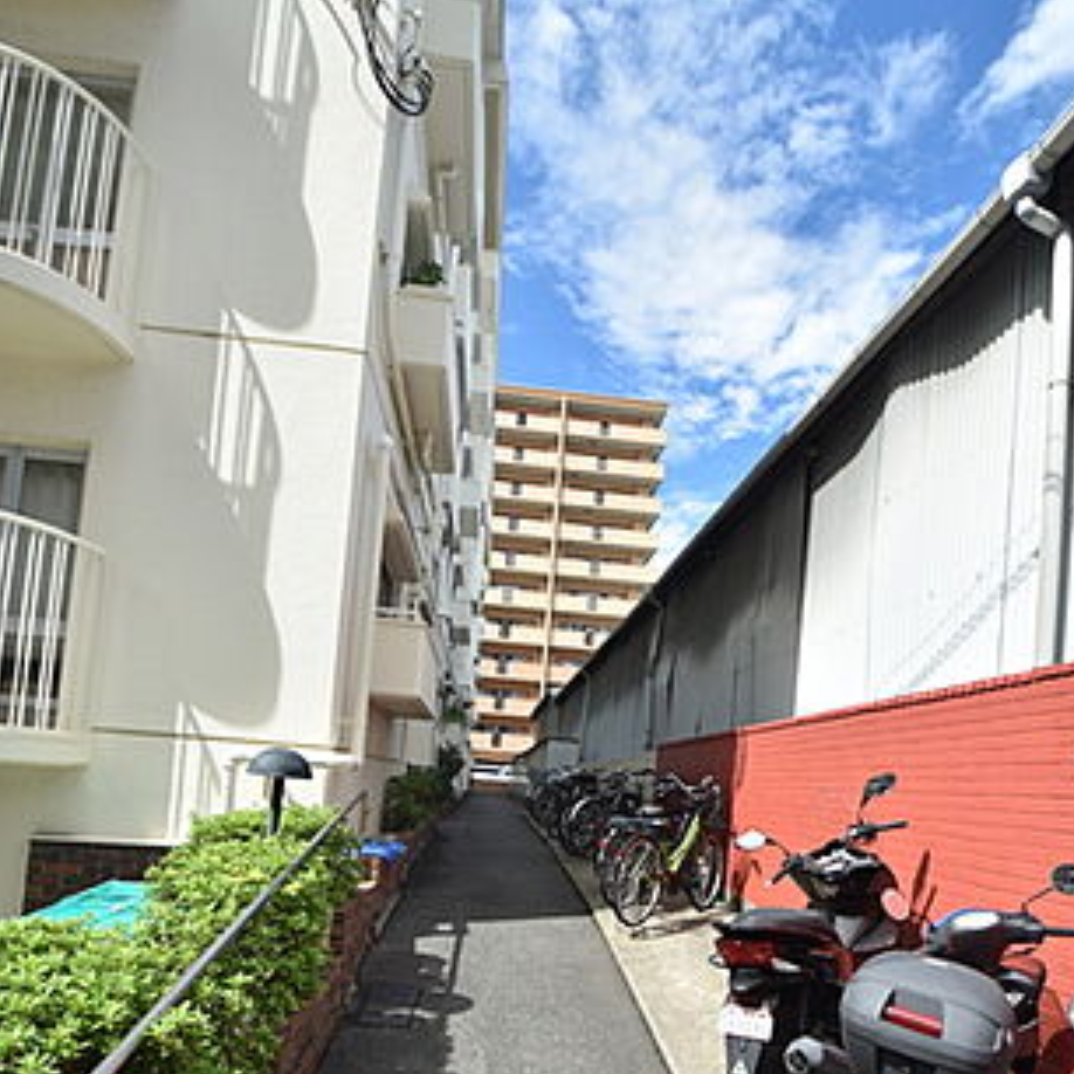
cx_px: 526
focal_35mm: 20
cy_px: 730
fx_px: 702
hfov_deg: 74.8
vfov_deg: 72.2
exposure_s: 1/200
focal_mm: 10
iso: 100
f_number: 7.1
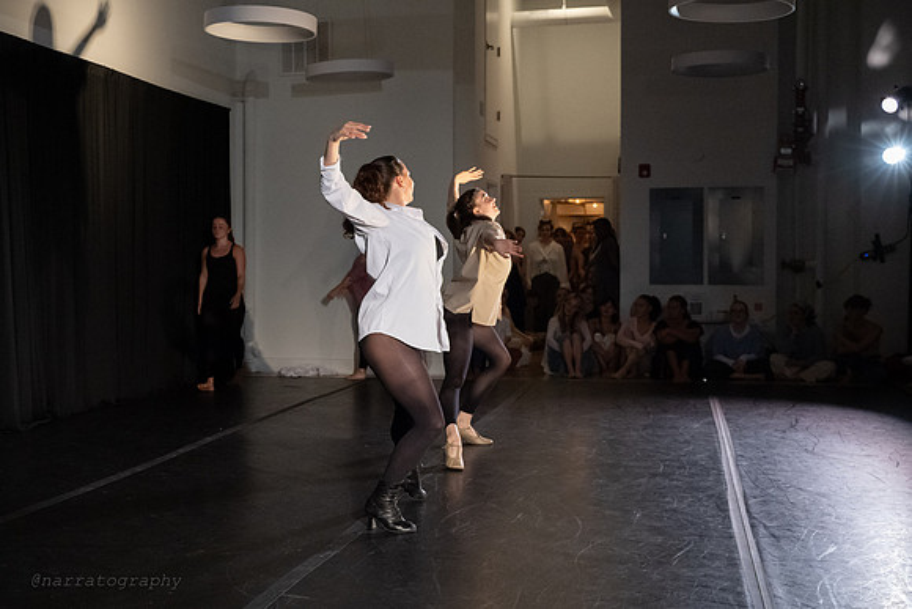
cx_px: 386
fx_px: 1308
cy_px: 286
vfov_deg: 26.2
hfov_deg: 38.4
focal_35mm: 52
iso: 6400
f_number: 4
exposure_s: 1/400
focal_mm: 43
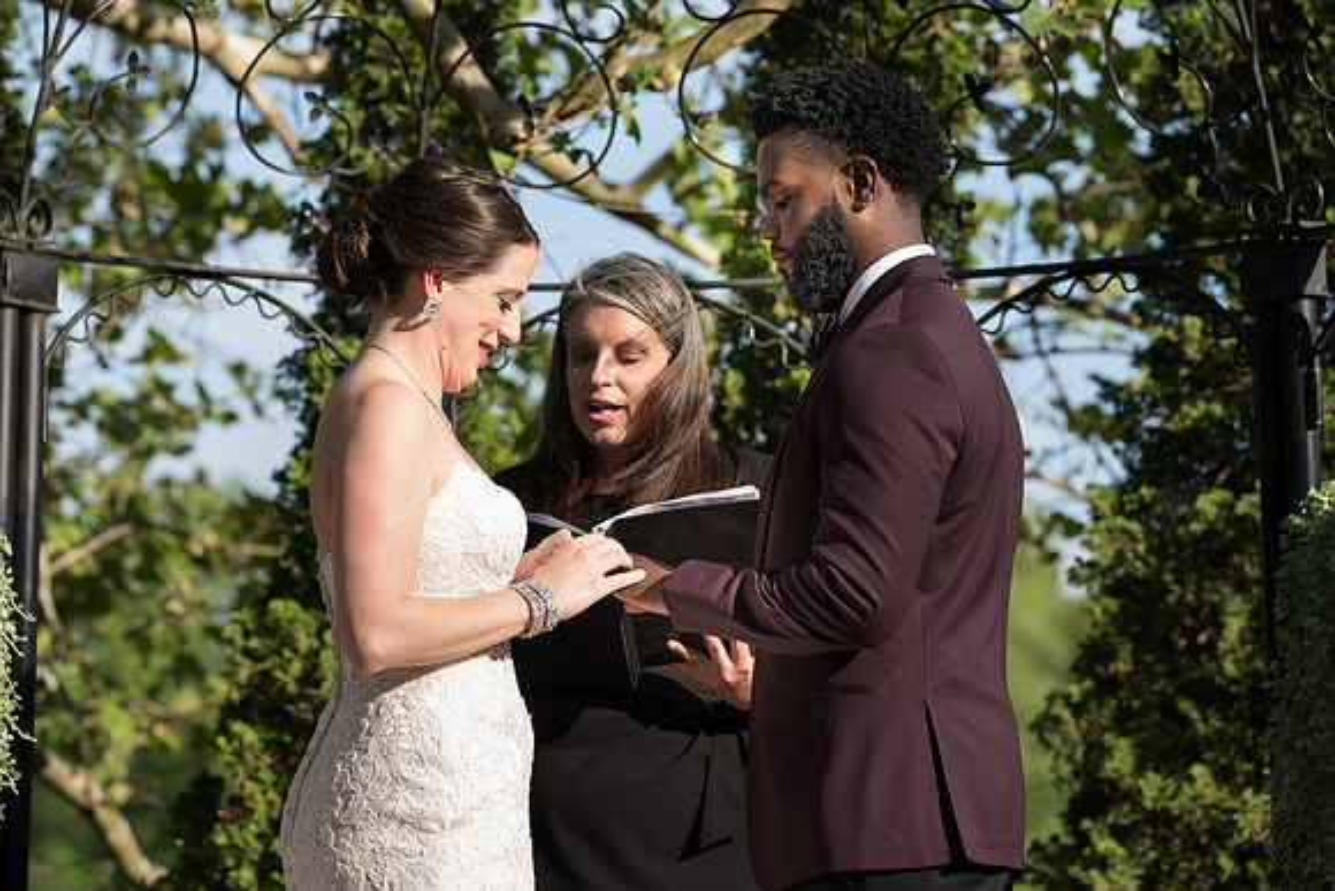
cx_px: 598
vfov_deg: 6.9
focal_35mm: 199
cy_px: 399
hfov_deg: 10.3
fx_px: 7380
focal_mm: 170
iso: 50
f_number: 5.6
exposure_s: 1/200
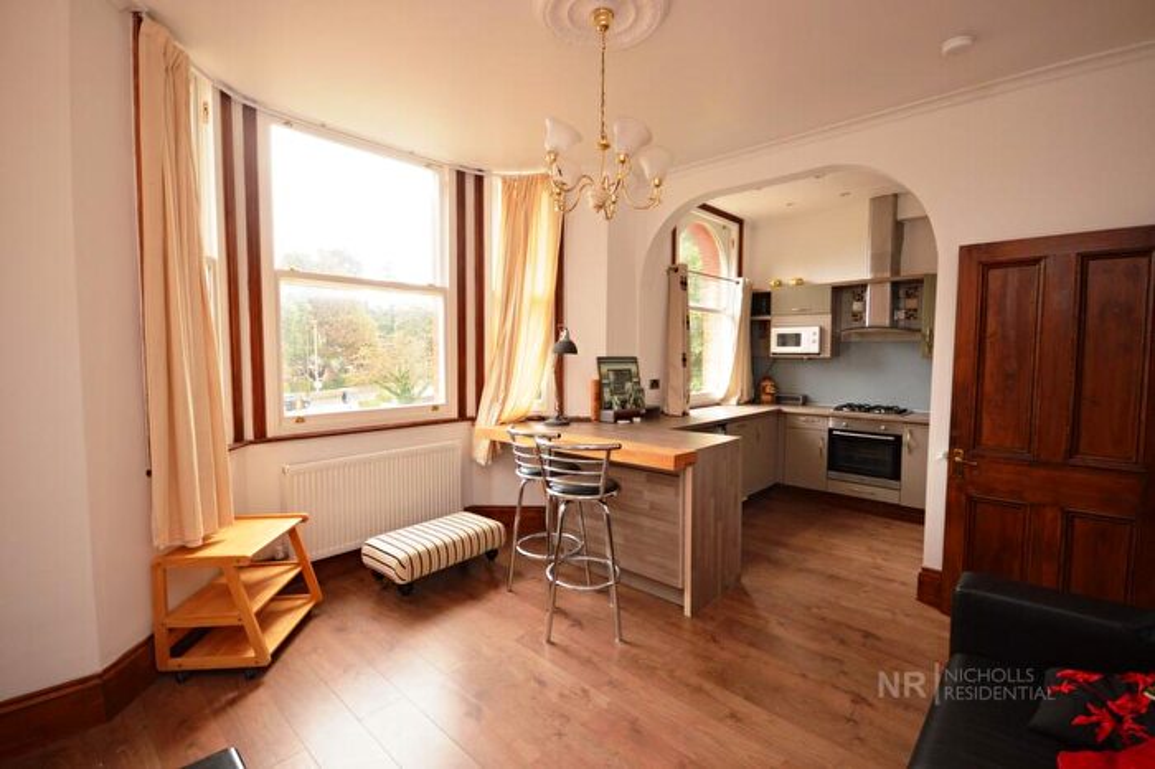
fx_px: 481
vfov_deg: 77.3
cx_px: 578
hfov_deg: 100.4
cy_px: 384
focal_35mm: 15
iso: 400
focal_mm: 10
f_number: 5
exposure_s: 1/100
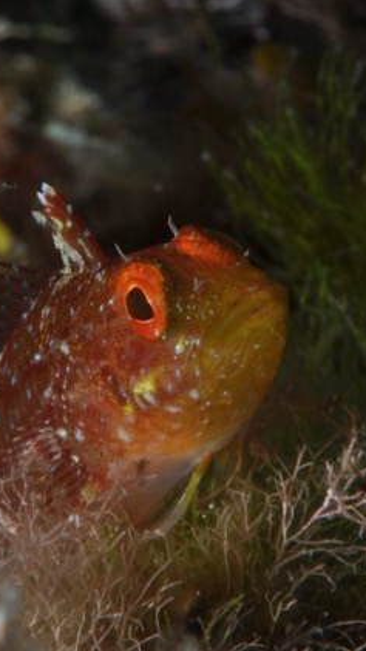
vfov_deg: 8.6
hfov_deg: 4.9
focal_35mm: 250
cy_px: 325
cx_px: 199
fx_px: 4315
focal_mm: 105
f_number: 29
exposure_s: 1/60
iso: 200
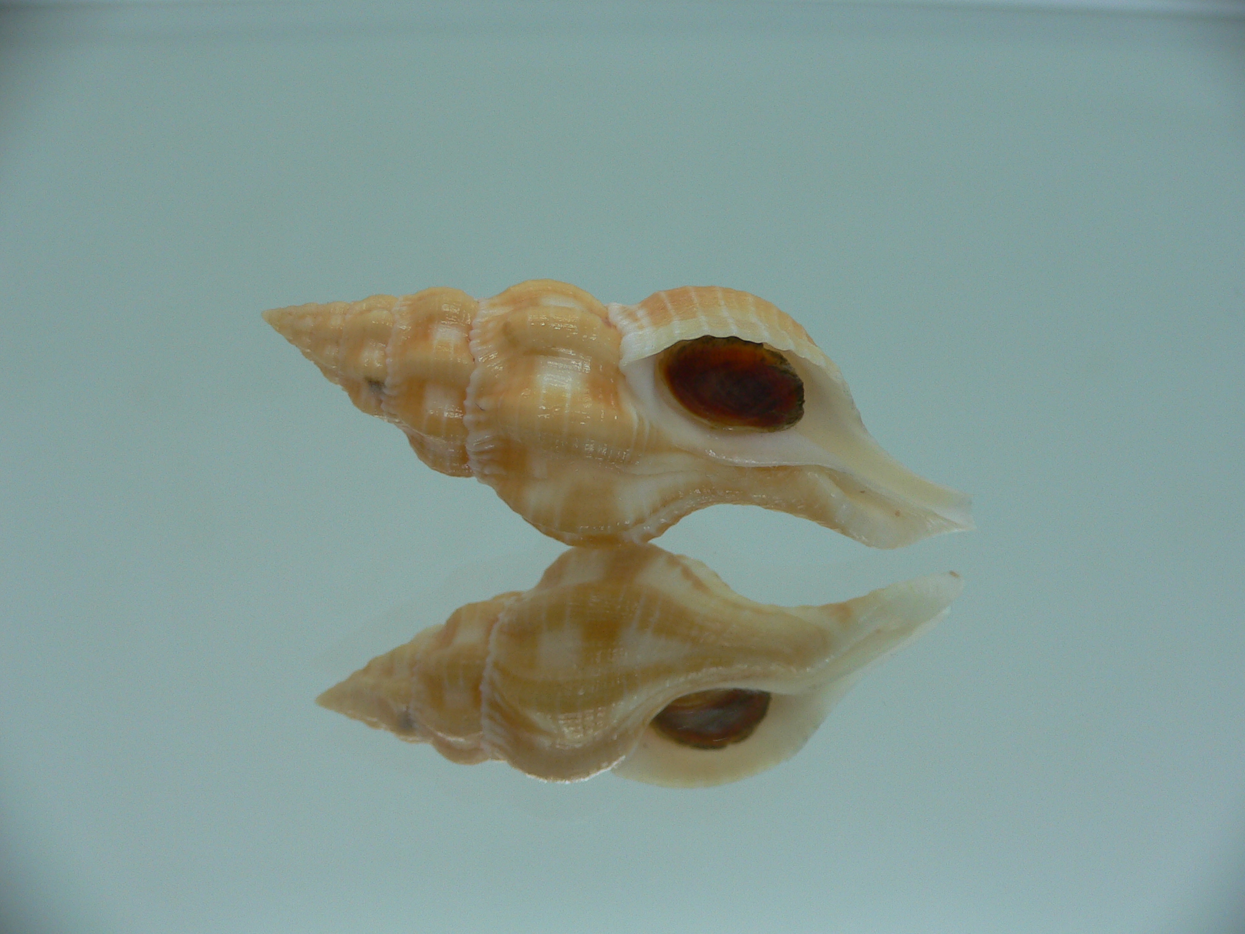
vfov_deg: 40.7
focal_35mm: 35
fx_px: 1259
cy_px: 467
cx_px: 622
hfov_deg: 52.6
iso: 80
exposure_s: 1/60
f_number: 2.8
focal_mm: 4.6
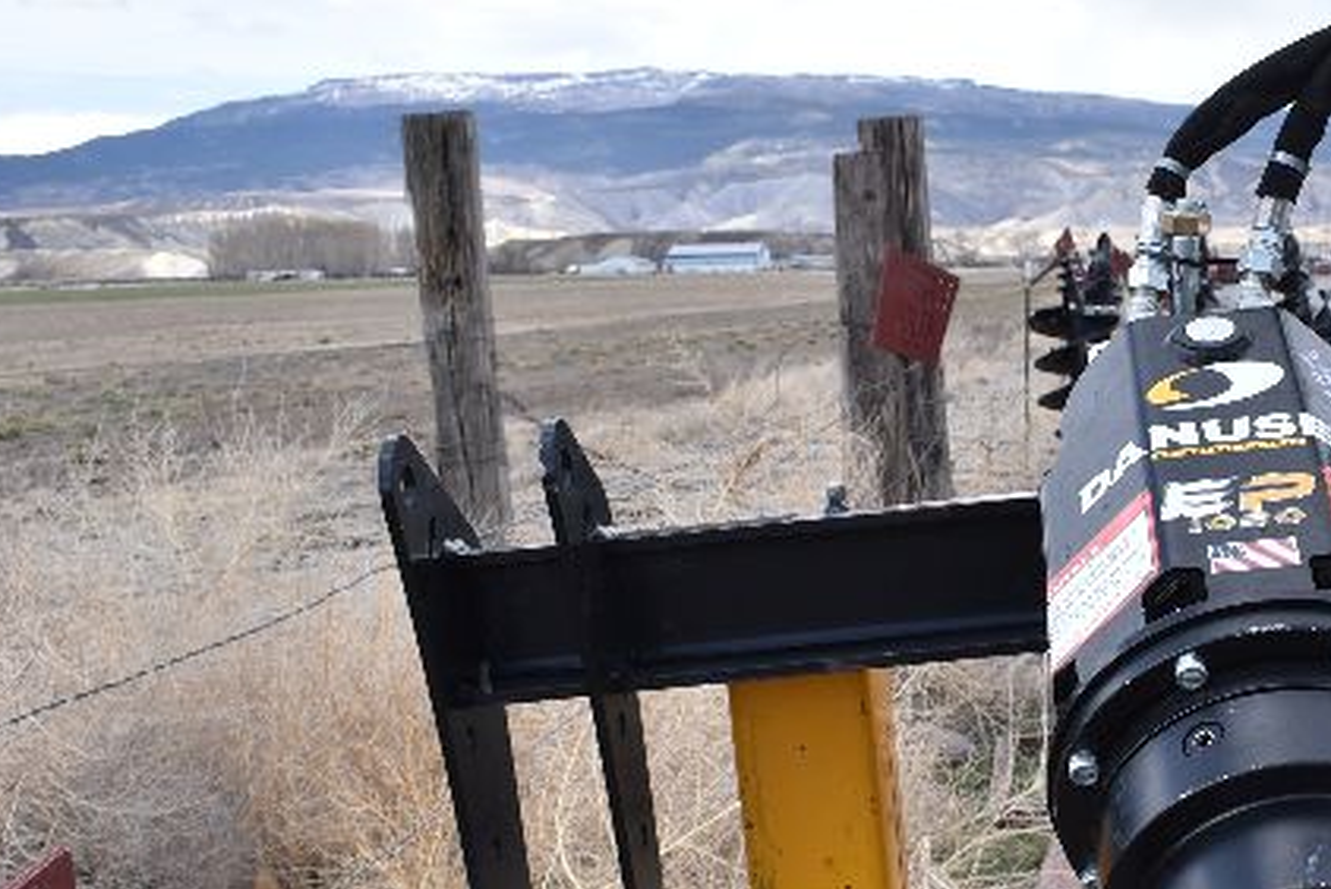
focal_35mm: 56
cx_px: 1079
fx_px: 2068
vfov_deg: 24.0
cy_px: 675
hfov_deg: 34.5
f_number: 9
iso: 200
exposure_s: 1/320
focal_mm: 21
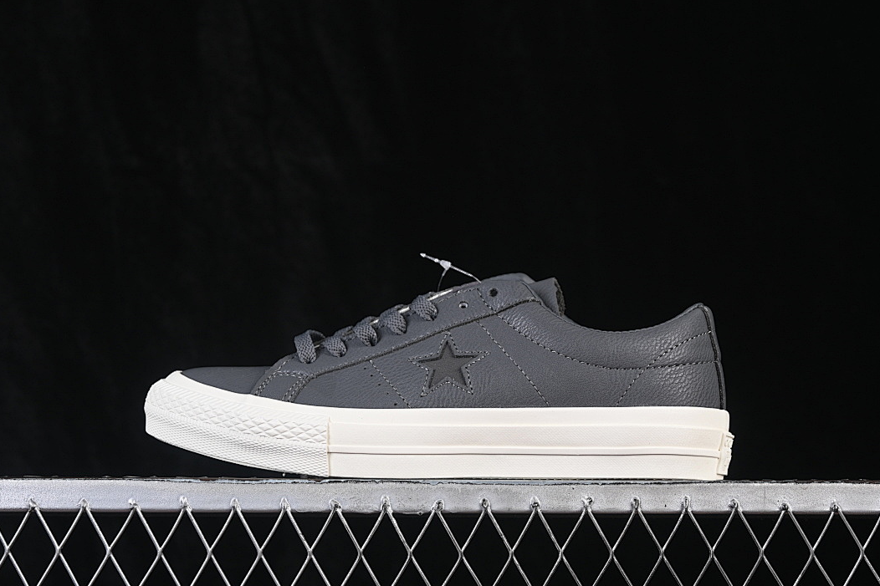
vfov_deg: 17.7
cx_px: 448
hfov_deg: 26.3
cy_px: 292
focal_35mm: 77
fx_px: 1882
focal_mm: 50
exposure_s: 1/60
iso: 160
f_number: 7.1
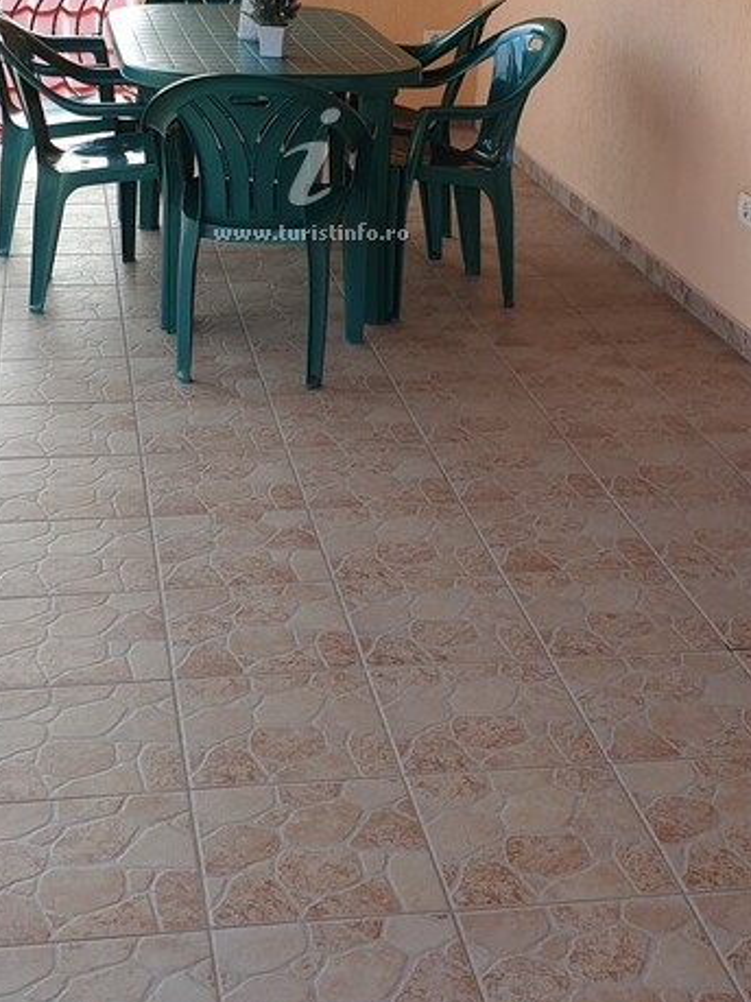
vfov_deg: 32.3
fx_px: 1679
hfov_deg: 25.2
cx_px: 336
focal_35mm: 58
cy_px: 196
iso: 50
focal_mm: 4.3
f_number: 2.4
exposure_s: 1/199
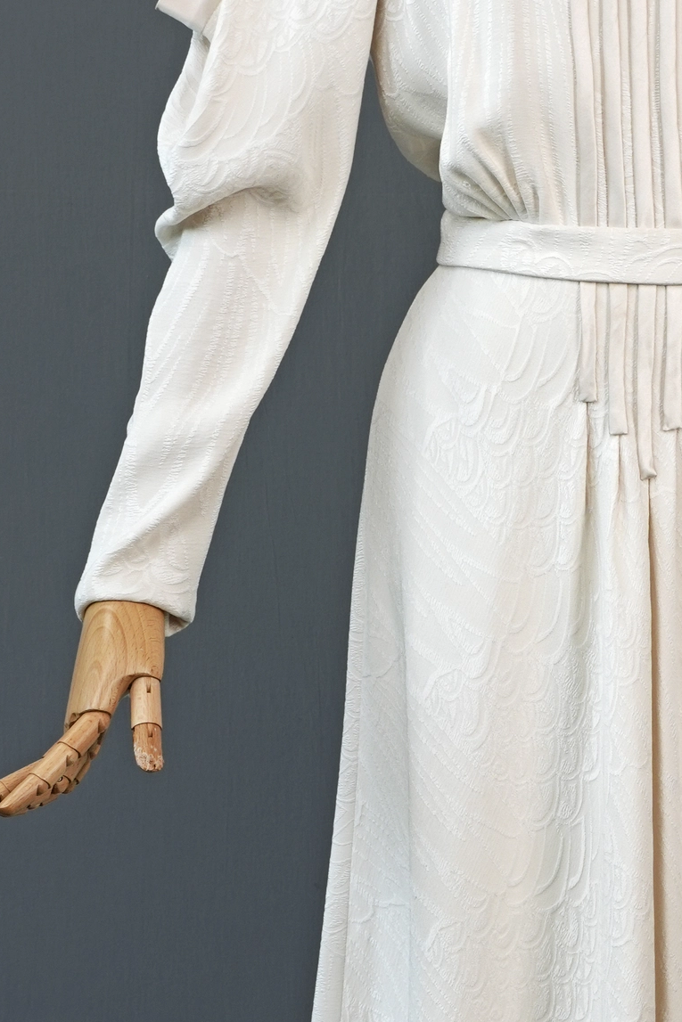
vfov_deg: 16.5
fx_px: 3530
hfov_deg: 11.0
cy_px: 663
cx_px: 609
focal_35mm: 124
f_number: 8
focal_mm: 33
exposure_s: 1/30
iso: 200
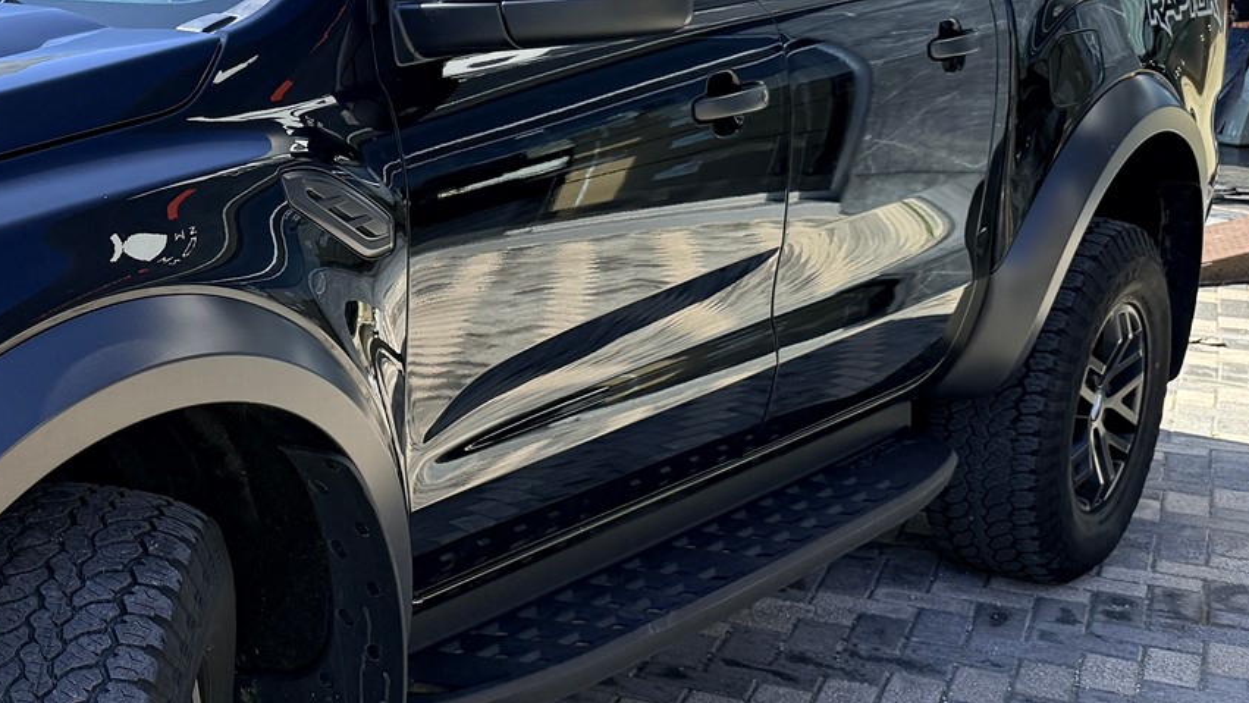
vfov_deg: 20.4
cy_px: 280
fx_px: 1954
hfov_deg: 32.6
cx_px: 3
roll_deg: -1.5
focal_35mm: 59
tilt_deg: -10.1
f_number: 1.78
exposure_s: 1/1949
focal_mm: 6.76
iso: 100
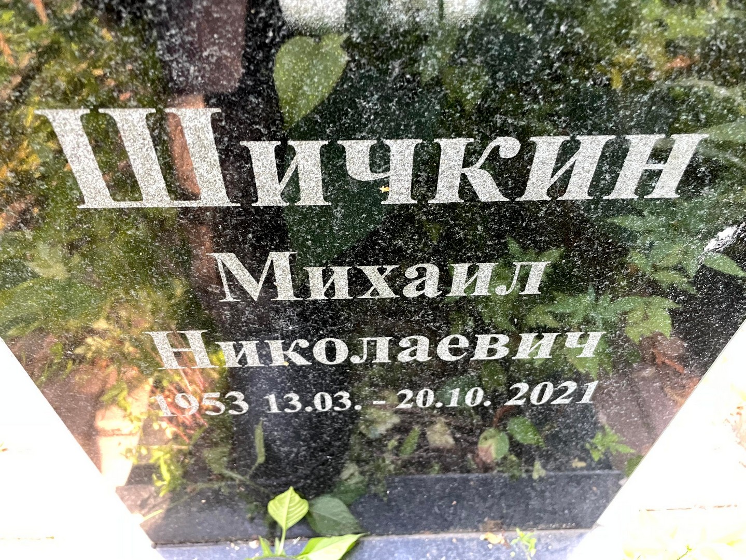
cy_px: 280
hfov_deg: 67.3
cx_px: 373
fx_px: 560
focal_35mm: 26
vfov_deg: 53.1
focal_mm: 4.2
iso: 200
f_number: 1.6
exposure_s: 1/60
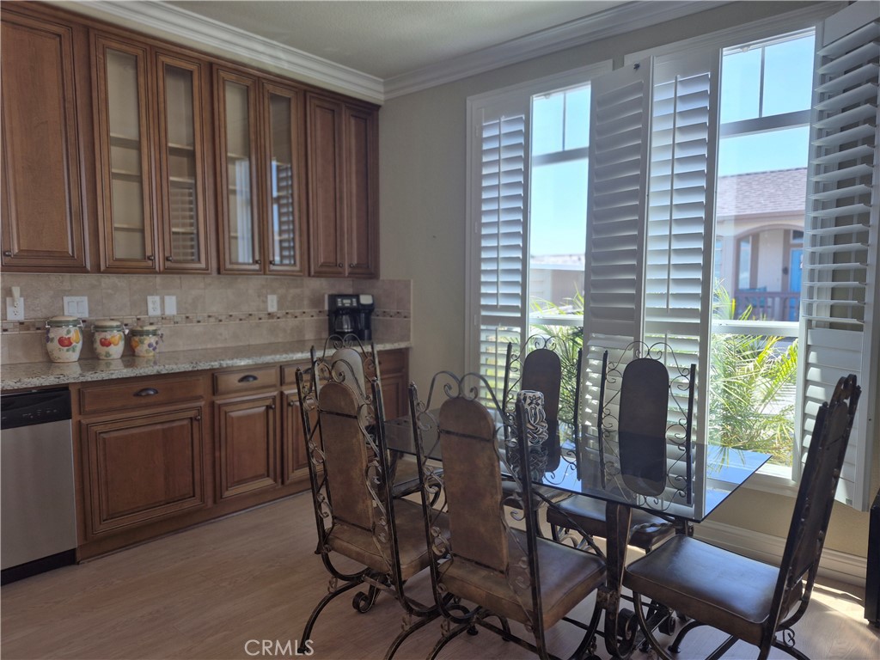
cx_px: 440
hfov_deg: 73.9
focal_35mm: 23
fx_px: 585
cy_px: 330
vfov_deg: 58.9
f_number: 1.8
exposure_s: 1/173
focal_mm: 5.4
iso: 25
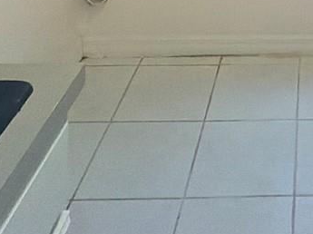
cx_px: 328
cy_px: -282
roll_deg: +0.3
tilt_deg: -1.7
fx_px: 587
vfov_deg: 15.7
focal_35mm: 65
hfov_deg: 27.7
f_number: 2.2
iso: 500
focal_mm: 2.22
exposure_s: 1/242
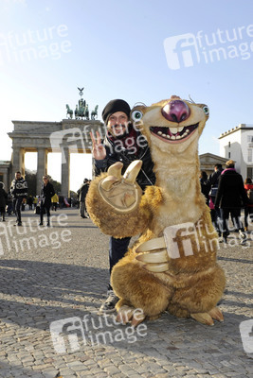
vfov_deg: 46.4
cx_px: 126
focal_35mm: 42
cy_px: 189
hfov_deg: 31.9
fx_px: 442
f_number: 11
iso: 500
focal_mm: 42
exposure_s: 1/320
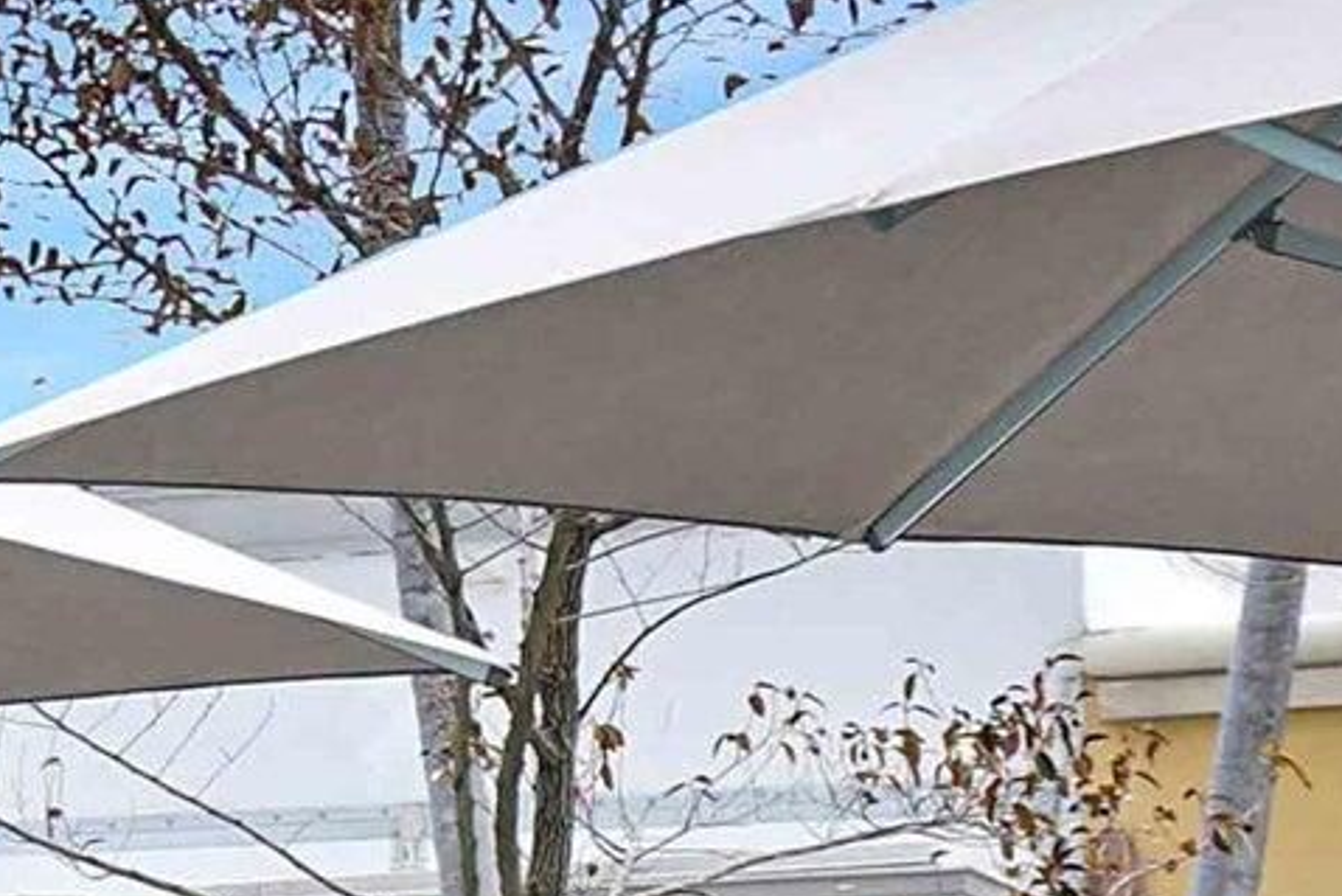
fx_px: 8613
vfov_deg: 5.8
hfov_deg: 8.6
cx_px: -1026
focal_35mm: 231
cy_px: 1969
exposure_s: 1/200
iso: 80
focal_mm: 31
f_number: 5
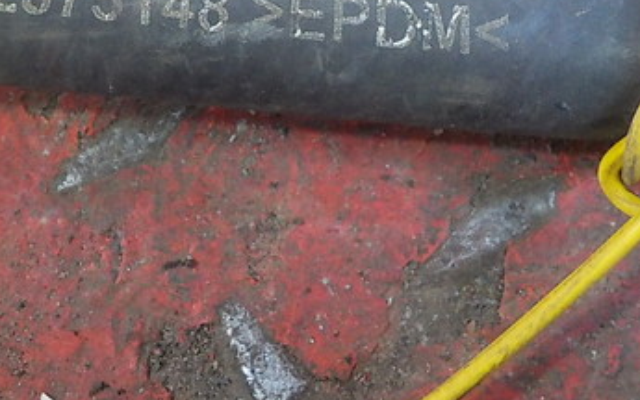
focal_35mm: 59
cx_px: 163
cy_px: -13
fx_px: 1030
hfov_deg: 33.9
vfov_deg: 21.2
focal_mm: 4.1
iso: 360
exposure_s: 1/30
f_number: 3.3
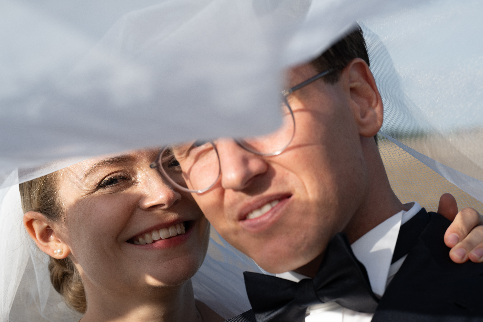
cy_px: 161
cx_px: 242
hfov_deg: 23.9
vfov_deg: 16.1
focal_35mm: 85
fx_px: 1140
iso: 100
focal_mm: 85
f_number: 8
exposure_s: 1/250
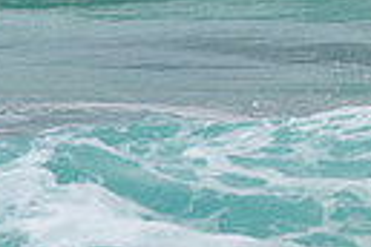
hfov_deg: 0.6
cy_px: -289
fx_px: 37035
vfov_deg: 0.4
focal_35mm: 3594
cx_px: -359
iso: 1100
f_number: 11
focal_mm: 800
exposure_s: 1/2000
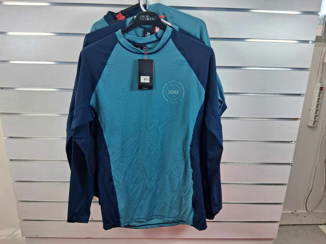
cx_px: 163
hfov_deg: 67.3
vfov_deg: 53.1
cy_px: 122
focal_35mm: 26
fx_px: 245
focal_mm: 3.98
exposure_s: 1/100
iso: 25
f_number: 1.8
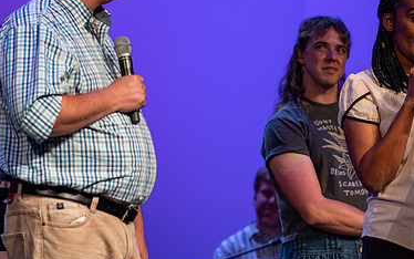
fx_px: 3747
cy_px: 112
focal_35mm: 332
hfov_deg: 6.3
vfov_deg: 4.0
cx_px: 259
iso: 640
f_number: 2.8
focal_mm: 140
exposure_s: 1/210
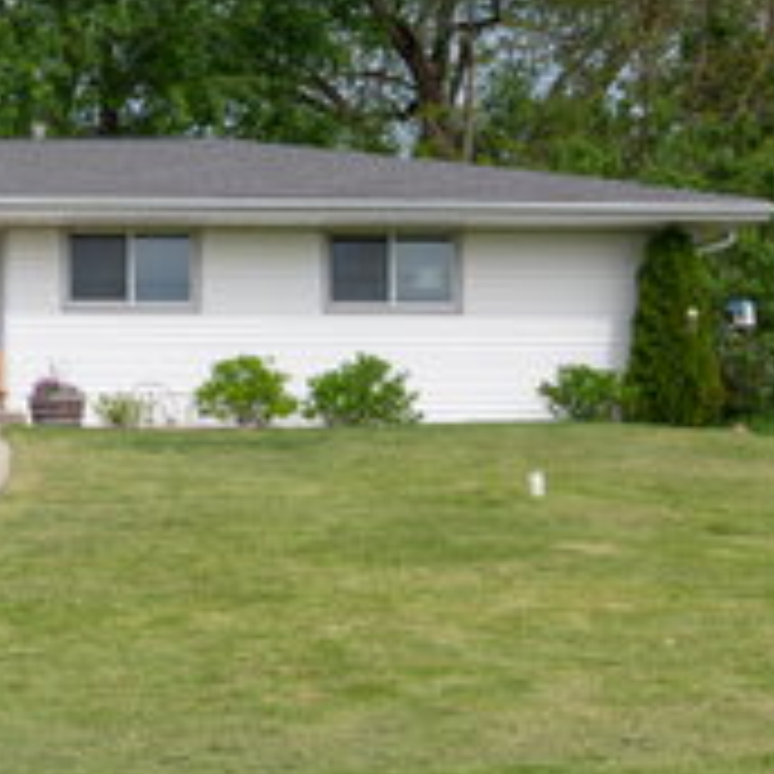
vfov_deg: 20.2
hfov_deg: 18.4
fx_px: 2176
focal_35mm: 86
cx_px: -315
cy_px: 398
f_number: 8
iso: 320
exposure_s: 1/640
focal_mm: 23
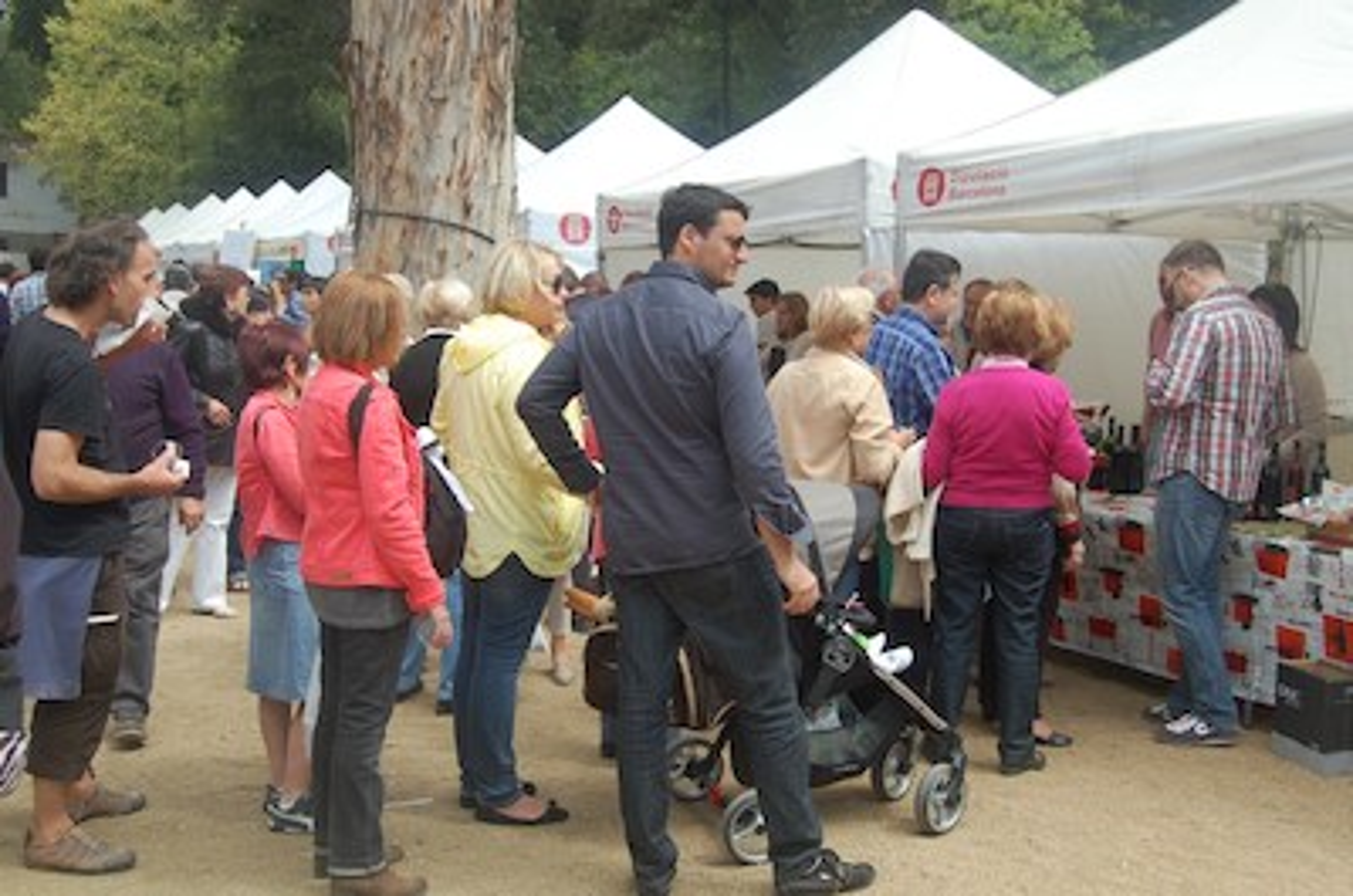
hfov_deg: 49.6
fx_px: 1463
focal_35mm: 39
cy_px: 448
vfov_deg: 34.1
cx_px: 676
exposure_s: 1/250
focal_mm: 26
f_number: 8
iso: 200
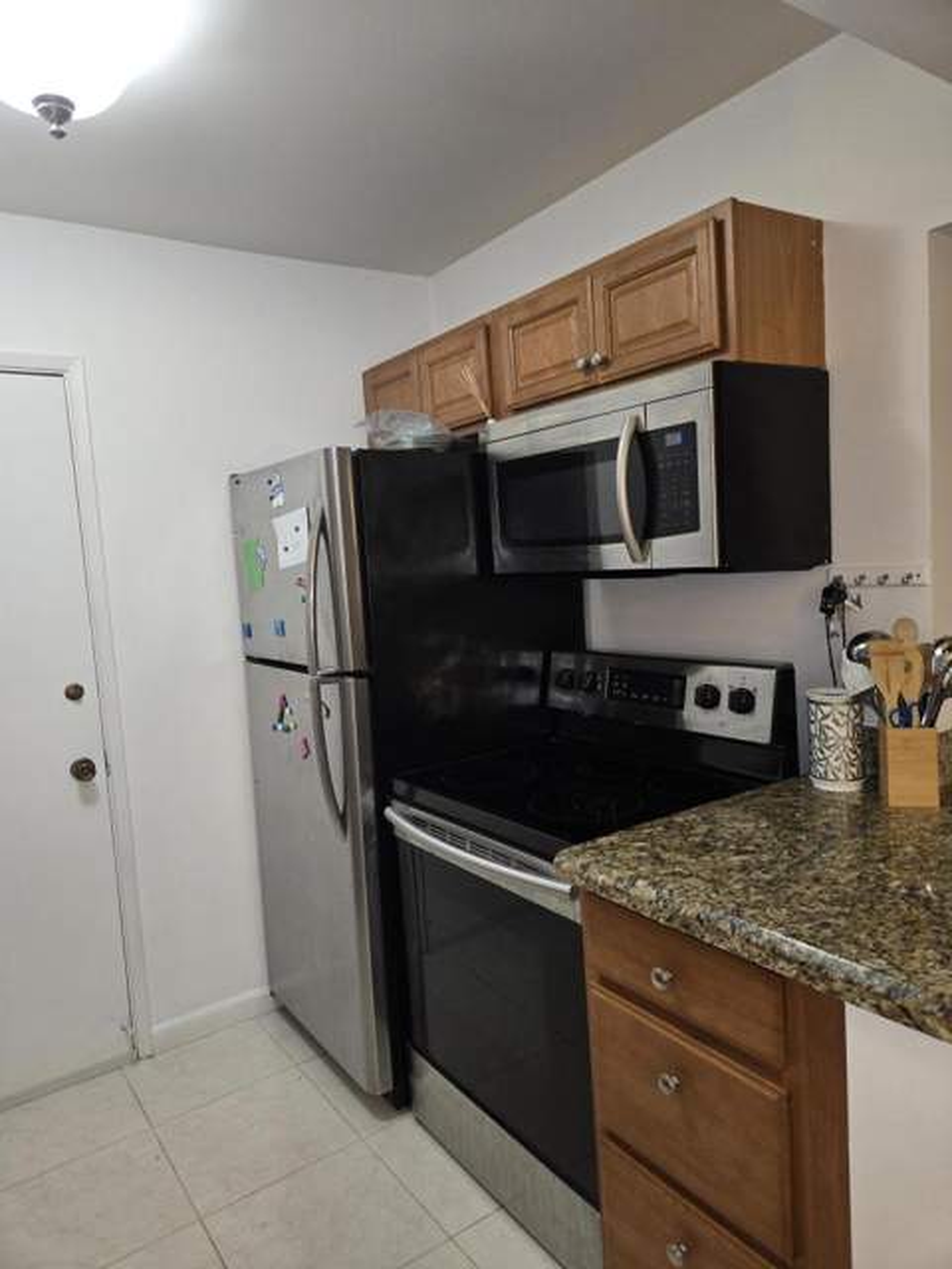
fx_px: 843
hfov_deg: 58.9
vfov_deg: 73.9
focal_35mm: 23
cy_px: 634
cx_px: 476
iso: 125
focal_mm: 5.4
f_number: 1.8
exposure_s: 1/60
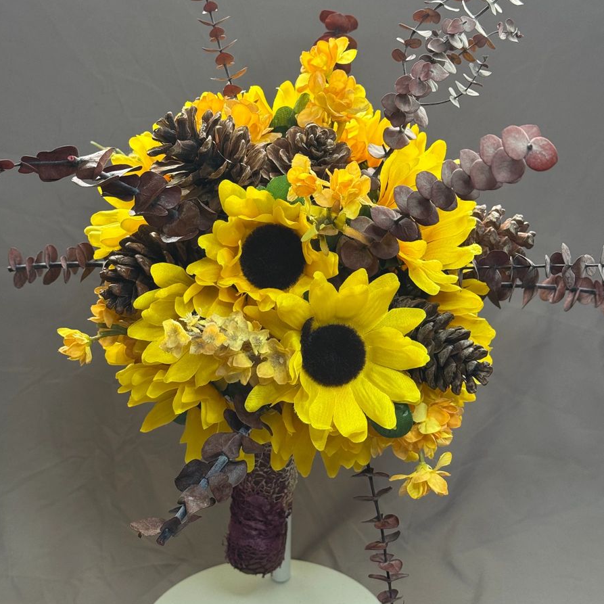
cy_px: 324
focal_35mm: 57
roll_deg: +0.1
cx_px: 301
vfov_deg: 30.0
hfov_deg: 30.0
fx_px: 1125
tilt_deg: -23.2
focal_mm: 6.76
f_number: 1.78
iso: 100
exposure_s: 1/71
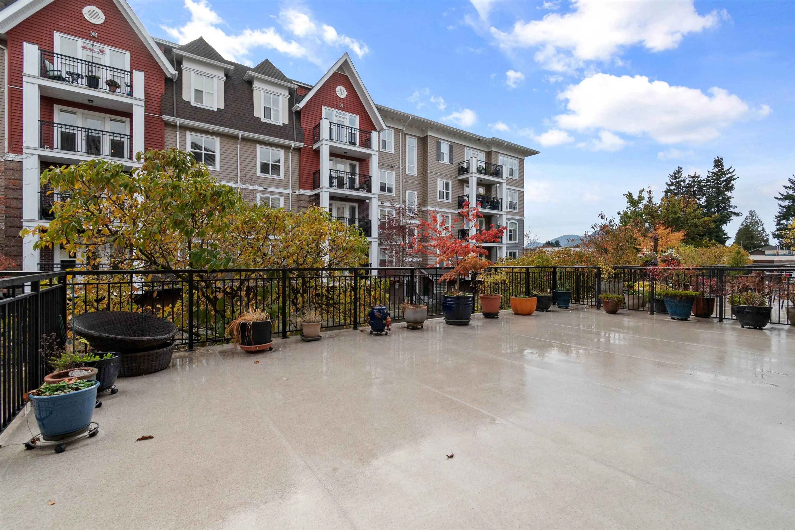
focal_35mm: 15
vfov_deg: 77.3
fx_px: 331
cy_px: 265
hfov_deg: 100.4
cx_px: 398
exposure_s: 1/320
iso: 250
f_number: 9
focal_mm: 10
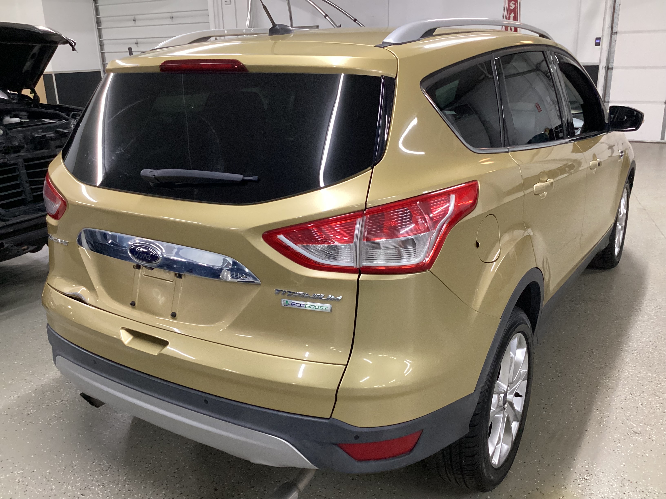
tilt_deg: -20.6
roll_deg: +0.7
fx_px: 596
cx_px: 333
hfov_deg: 58.4
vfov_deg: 45.4
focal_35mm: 31
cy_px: 250
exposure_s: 1/60
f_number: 2.4
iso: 400
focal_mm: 3.3
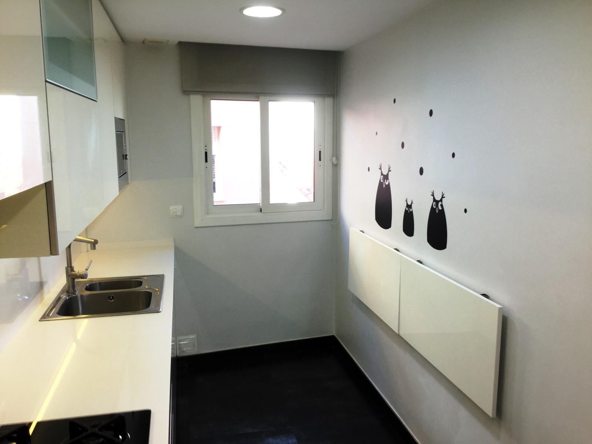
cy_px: 222
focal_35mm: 31
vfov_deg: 45.4
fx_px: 530
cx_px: 296
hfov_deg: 58.4
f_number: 2.4
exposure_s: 1/50
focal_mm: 3.3
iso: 25
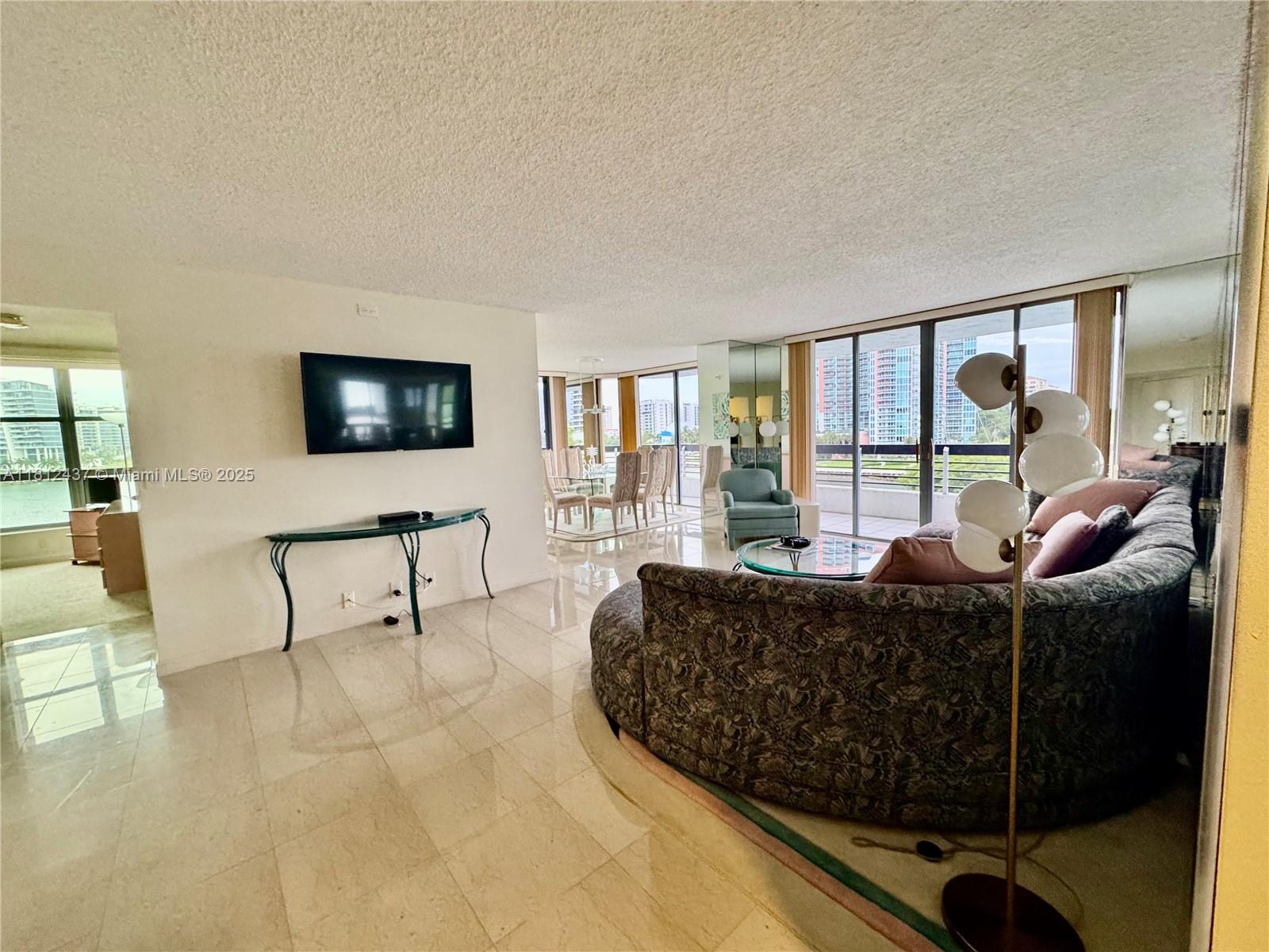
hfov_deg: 102.1
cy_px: 476
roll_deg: +3.3
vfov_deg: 85.7
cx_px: 634
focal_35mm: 14
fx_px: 513
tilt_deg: -4.0
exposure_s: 1/120
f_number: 2.2
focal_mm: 2.22
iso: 320
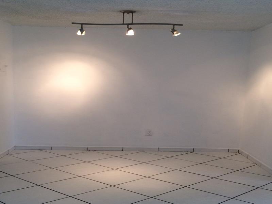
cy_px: 102
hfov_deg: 60.0
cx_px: 136
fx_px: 236
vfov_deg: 46.8
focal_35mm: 30
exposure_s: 1/30
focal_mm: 4.12
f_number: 2.2
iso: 50
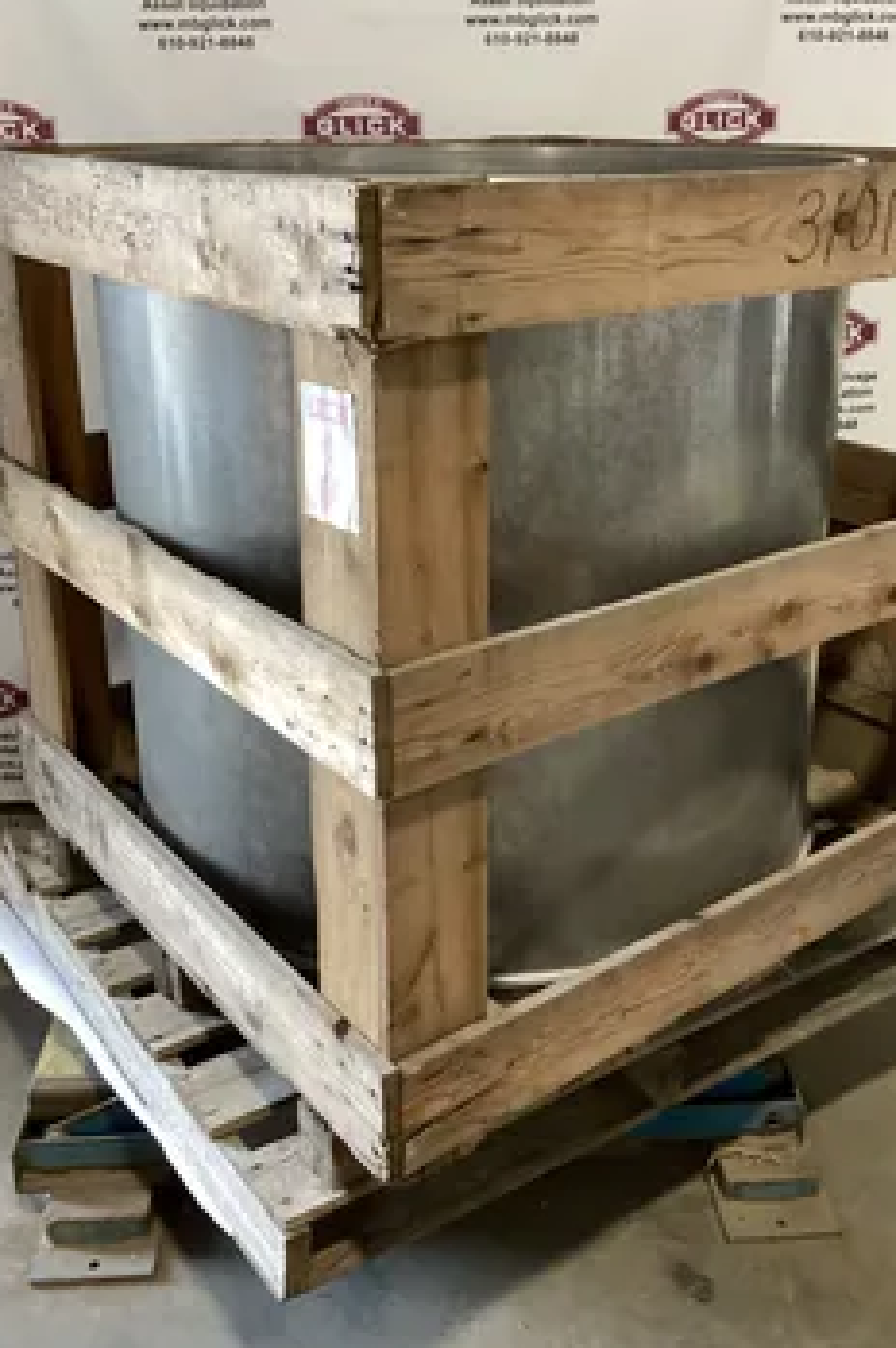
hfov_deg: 35.8
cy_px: 610
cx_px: 510
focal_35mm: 37
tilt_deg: -19.0
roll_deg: +1.7
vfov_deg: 51.9
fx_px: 1384
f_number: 2.4
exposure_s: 1/50
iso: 200
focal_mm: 3.3
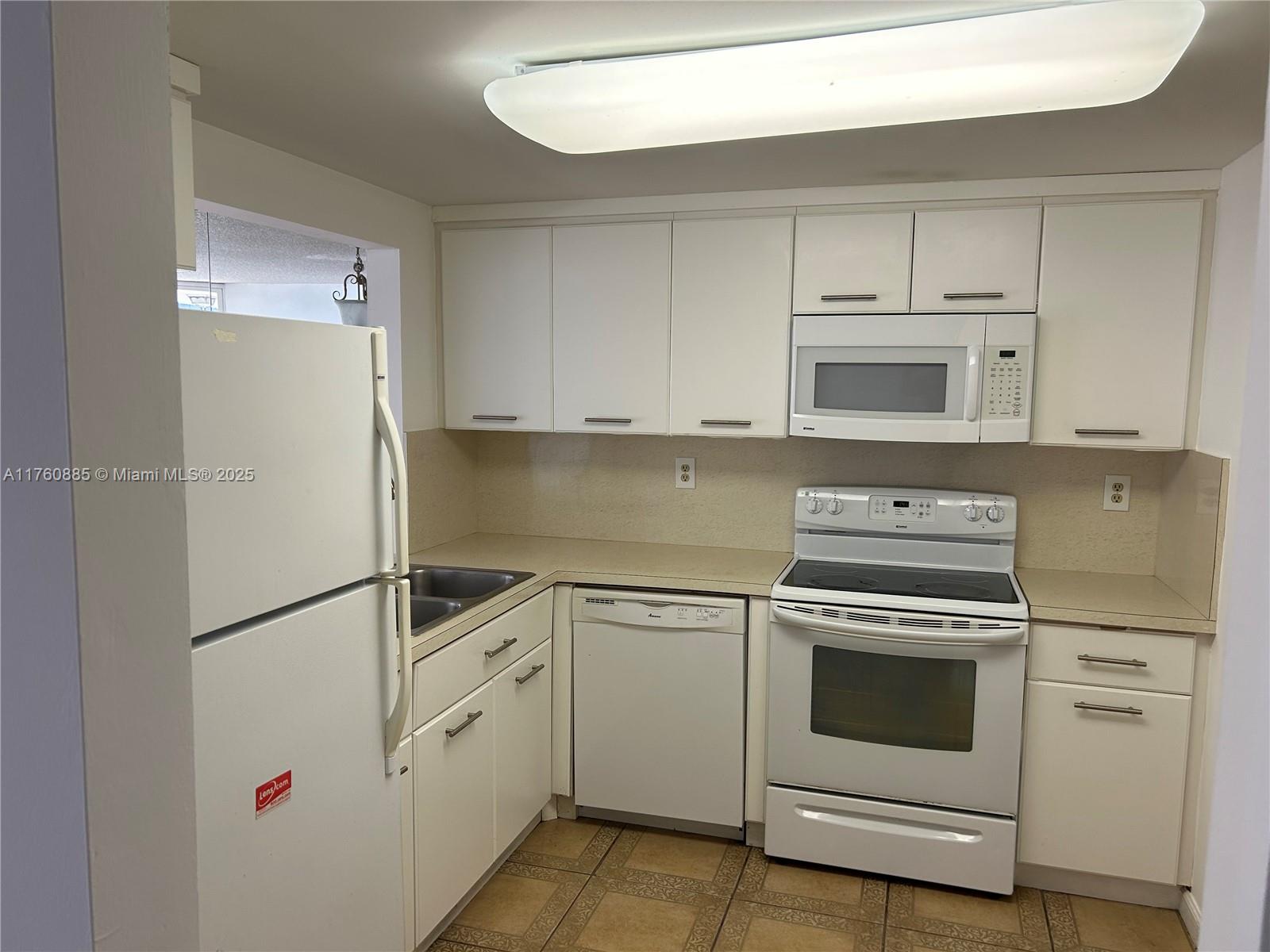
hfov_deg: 67.3
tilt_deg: -6.7
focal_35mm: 26
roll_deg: -1.6
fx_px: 954
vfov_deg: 53.1
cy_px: 476
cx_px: 635
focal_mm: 5.7
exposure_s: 1/120
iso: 80
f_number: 1.5
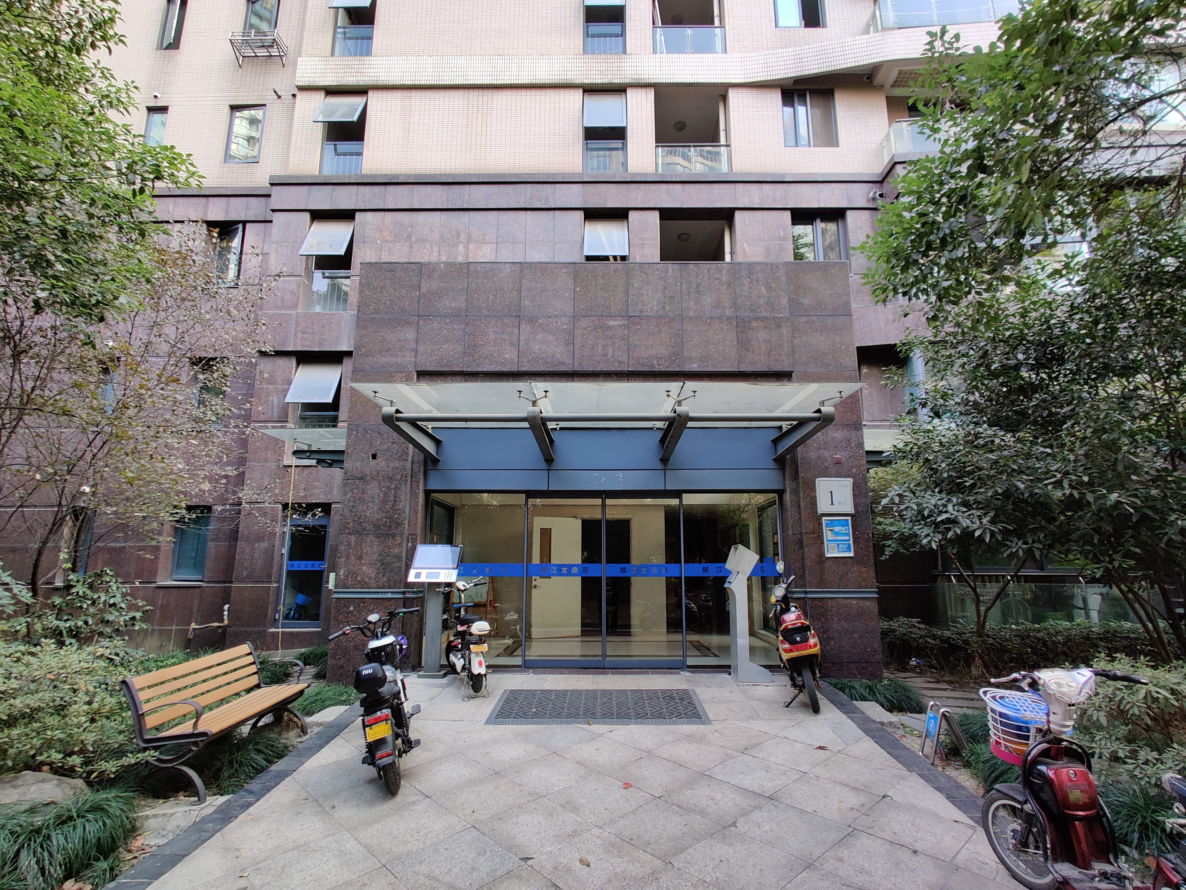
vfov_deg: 89.9
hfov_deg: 106.2
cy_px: 445
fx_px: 445
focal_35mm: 13
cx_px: 593
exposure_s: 1/50
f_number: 2.2
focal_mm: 2.25
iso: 125
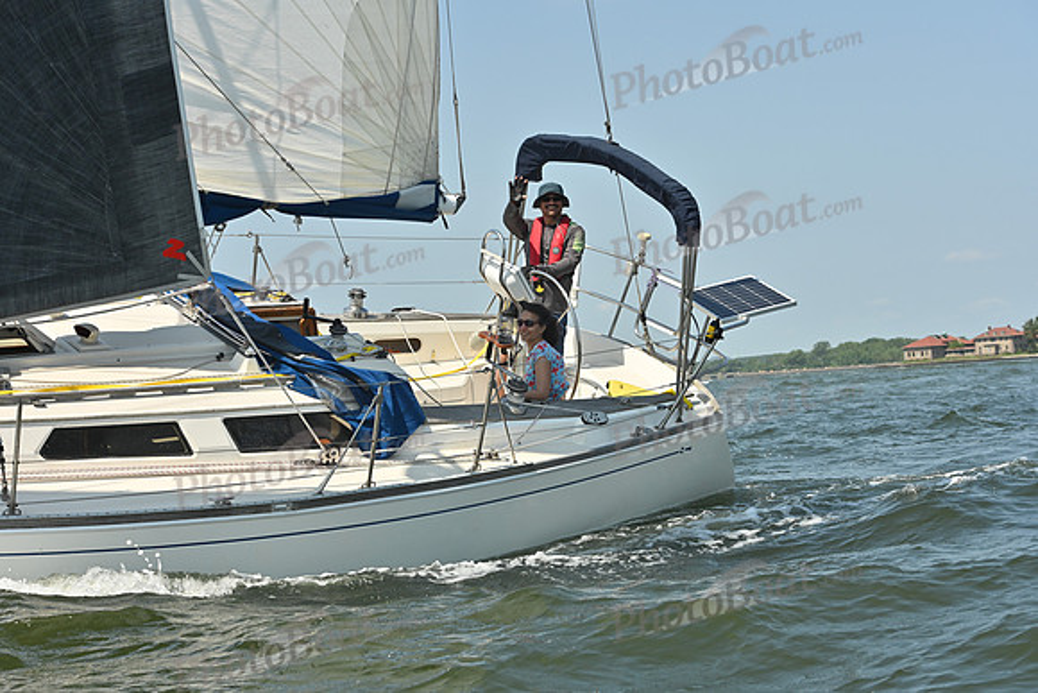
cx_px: 519
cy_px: 346
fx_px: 2019
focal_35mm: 70
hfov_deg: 28.8
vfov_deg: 19.5
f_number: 8
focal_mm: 70
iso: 320
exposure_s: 1/1250
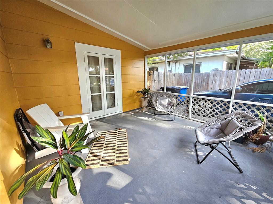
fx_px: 103
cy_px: 102
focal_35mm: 13
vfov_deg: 89.9
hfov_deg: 106.2
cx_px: 136
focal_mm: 2.2
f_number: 2.2
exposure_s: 1/60.2
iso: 100
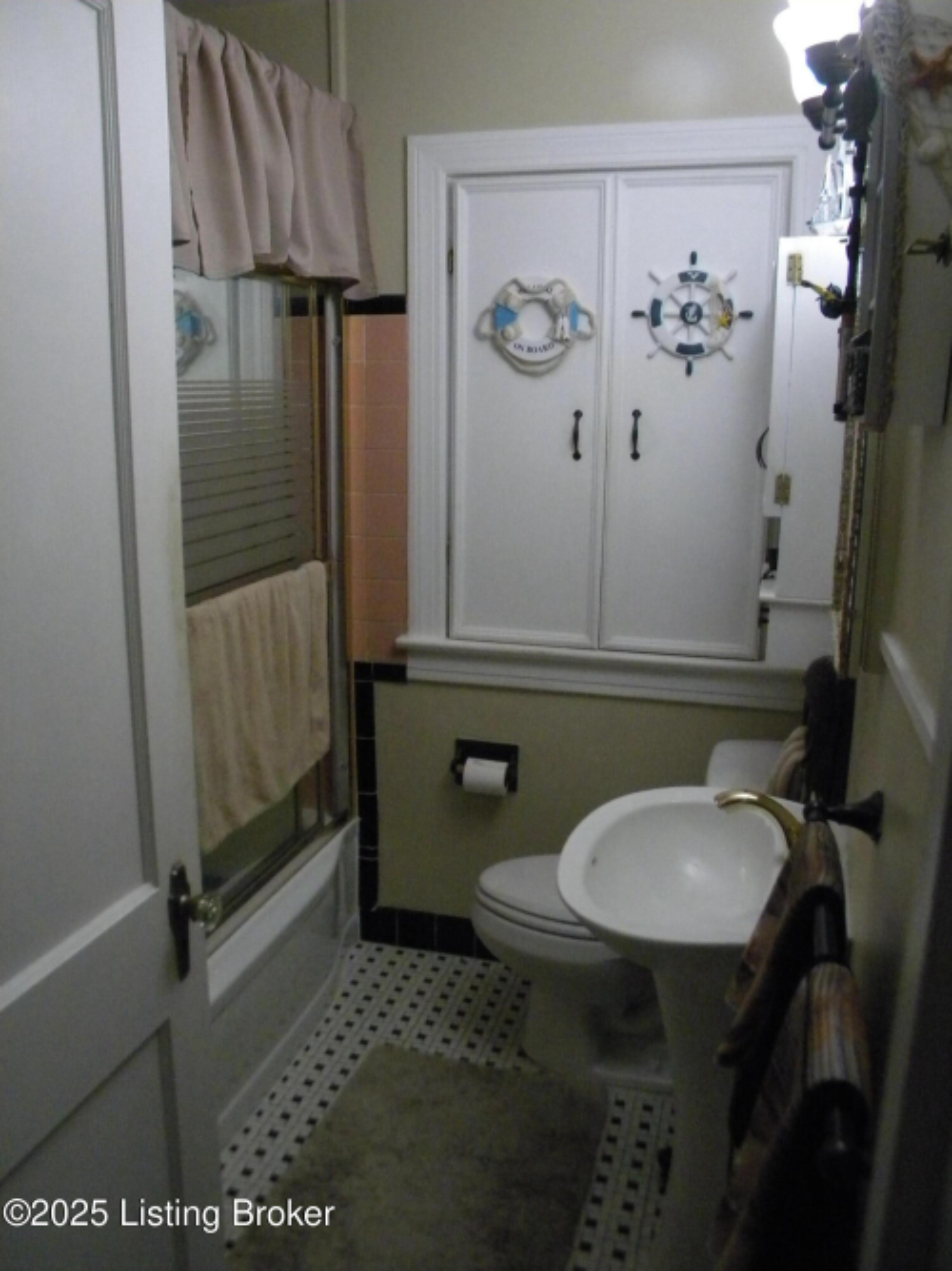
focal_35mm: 28
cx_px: 476
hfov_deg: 49.7
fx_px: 1027
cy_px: 636
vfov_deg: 63.5
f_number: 3.5
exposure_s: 1/102
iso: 800
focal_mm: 5
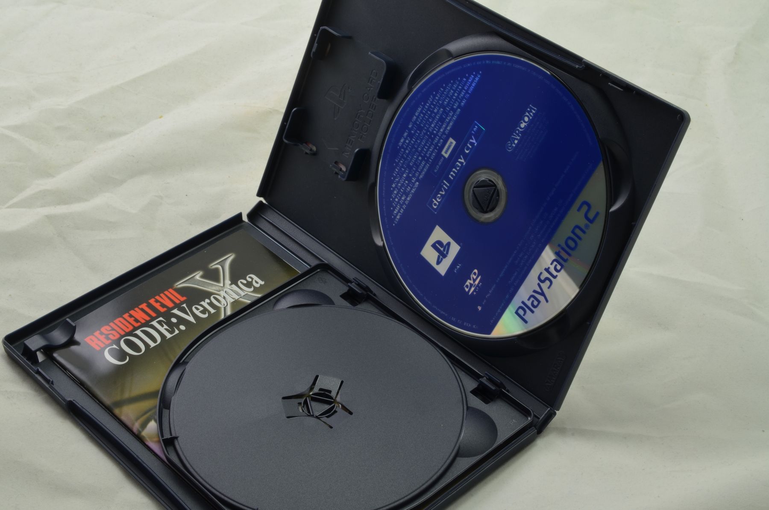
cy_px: 255
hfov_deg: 33.5
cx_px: 384
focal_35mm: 60
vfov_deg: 22.5
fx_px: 1279
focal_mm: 40
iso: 100
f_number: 20
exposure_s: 1/1.3
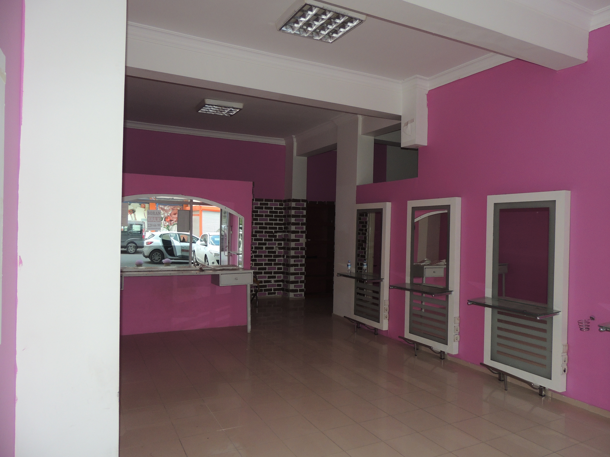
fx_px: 423
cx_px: 305
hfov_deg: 71.6
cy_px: 228
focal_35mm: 24
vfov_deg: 56.8
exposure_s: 1/30
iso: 200
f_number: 3
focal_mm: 4.3
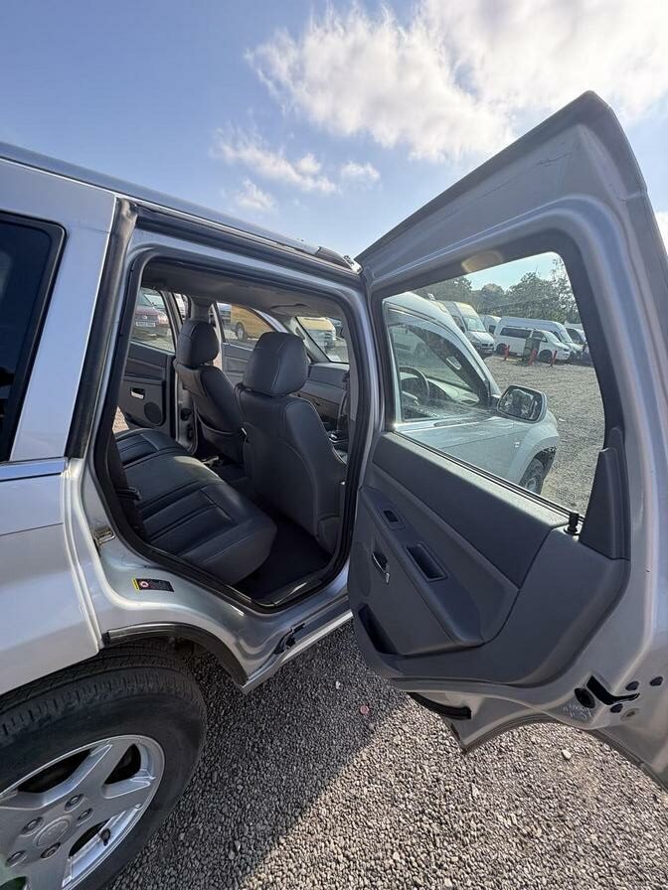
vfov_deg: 102.1
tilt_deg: -18.9
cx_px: 334
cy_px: 445
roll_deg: -11.4
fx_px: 360
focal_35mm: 14
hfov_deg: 85.7
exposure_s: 1/394
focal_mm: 2.22
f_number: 2.2
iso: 64
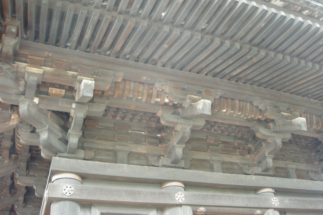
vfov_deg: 35.9
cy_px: 100
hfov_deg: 51.9
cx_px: 163
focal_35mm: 37
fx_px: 332
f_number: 2.8
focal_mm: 5.7
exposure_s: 1/53
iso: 212
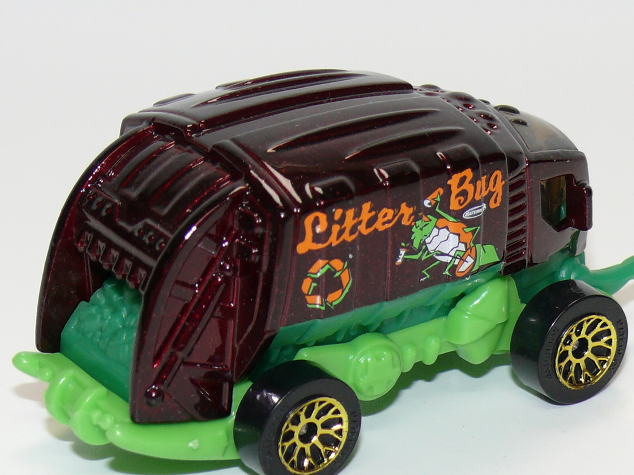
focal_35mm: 159
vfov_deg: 9.3
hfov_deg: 12.4
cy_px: 238
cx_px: 350
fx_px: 2912
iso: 100
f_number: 4
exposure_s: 1/30
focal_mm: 13.9
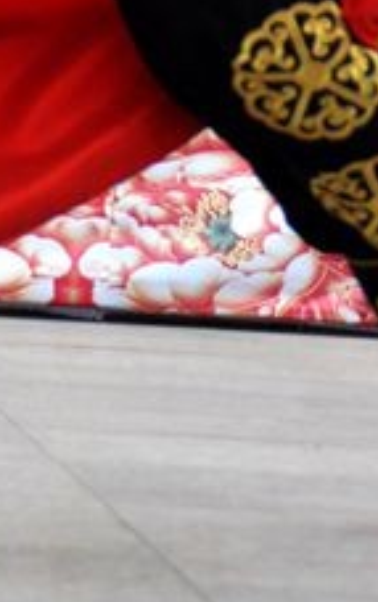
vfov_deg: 6.1
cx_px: -130
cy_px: -434
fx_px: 5557
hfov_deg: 3.9
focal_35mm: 338
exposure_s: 1/320
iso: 200
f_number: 5
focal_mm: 56
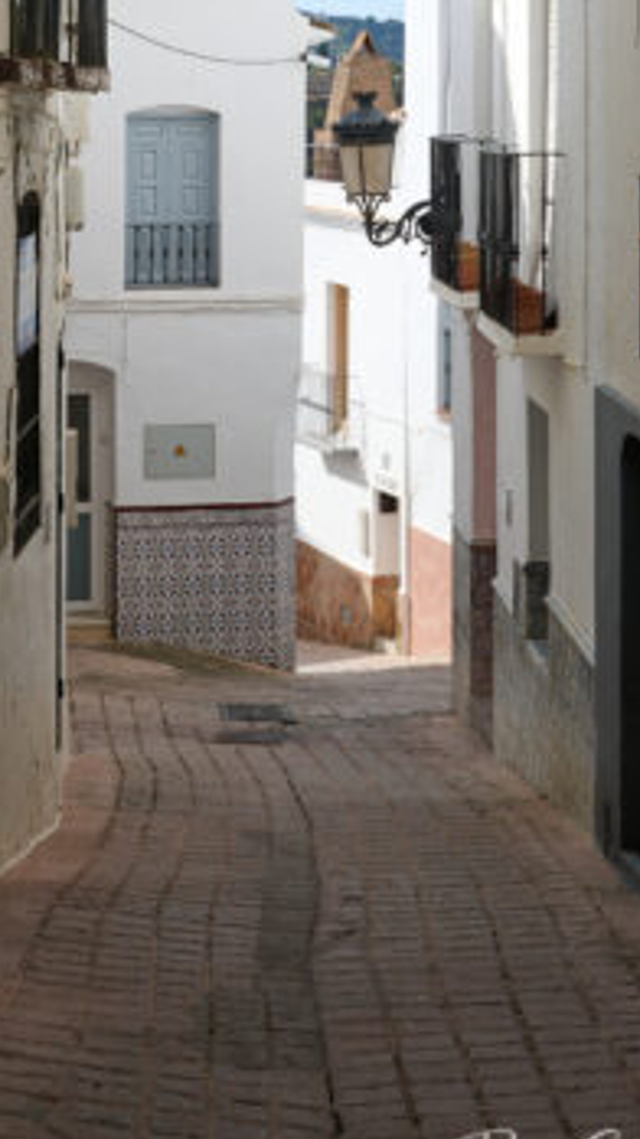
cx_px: 109
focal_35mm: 84
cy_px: 69
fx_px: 2537
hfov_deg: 14.3
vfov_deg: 24.4
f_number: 11
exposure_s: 1/160
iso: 100
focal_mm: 40
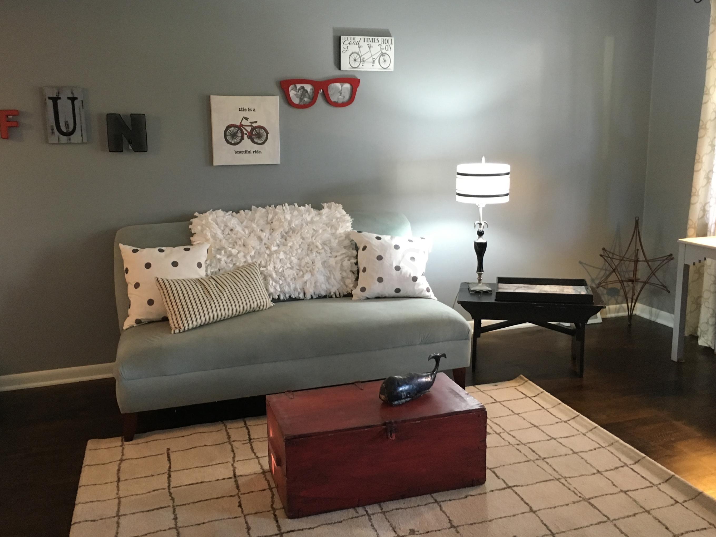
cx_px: 340
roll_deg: +1.4
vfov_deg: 44.2
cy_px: 265
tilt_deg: -9.5
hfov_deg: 56.8
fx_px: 662
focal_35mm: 32
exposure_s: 1/24
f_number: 2.2
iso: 200
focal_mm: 4.15
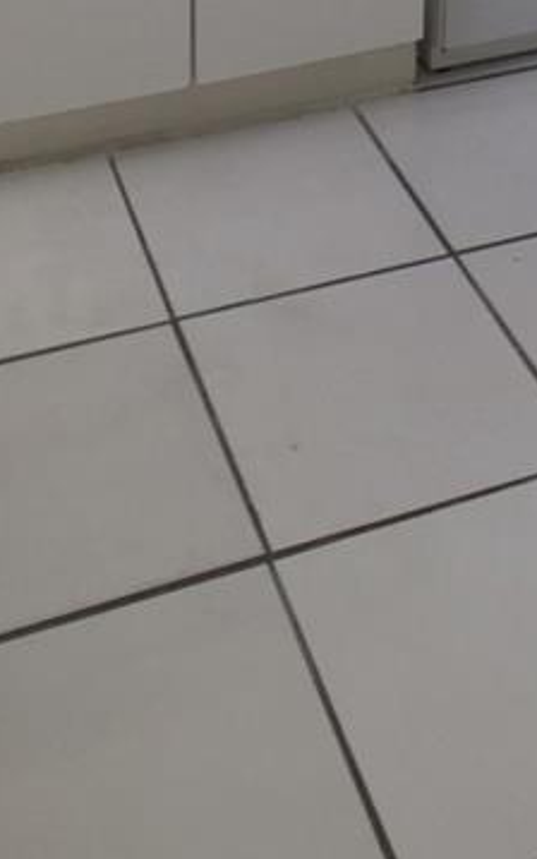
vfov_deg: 17.9
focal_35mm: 103
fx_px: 2410
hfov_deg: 12.7
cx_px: 376
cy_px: -461
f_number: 2.2
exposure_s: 1/565
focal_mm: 4.15
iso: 32
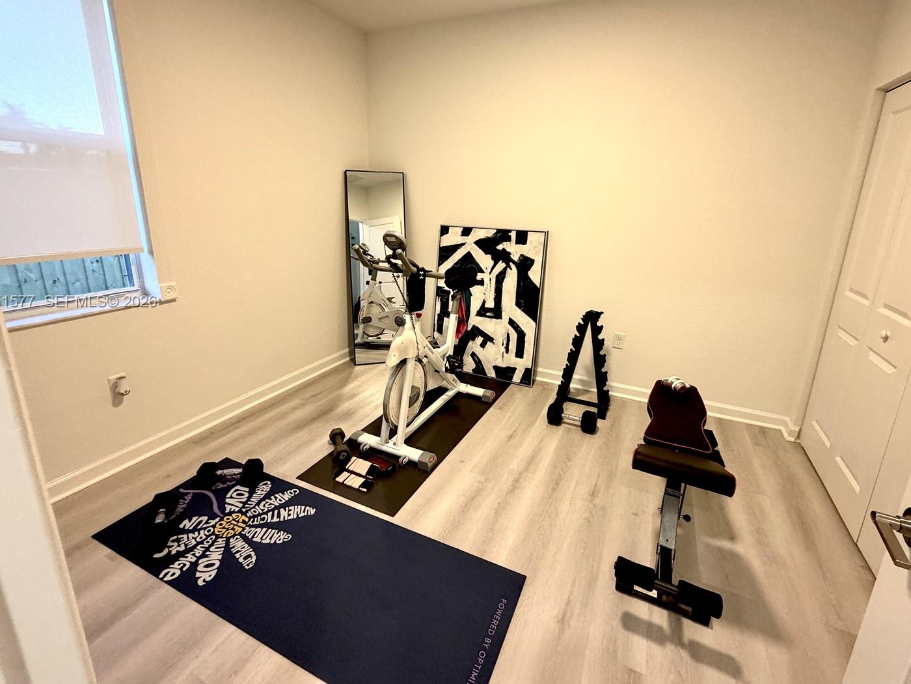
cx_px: 474
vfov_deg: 77.8
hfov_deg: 94.4
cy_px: 302
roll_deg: -0.8
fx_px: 421
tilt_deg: -14.5
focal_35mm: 16
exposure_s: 1/60
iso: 200
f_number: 2.2
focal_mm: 2.22
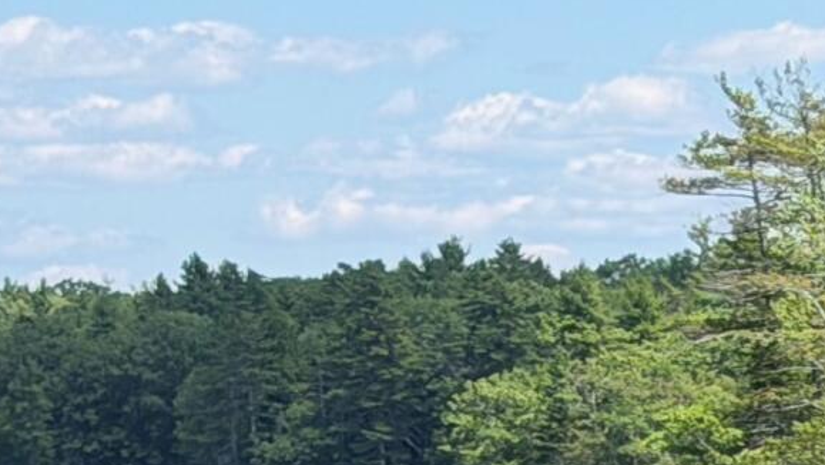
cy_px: 1531
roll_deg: +1.1
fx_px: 5930
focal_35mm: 271
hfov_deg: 7.9
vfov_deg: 4.3
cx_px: 873
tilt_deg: -10.9
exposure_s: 1/2415
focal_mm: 6.76
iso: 80
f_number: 1.78
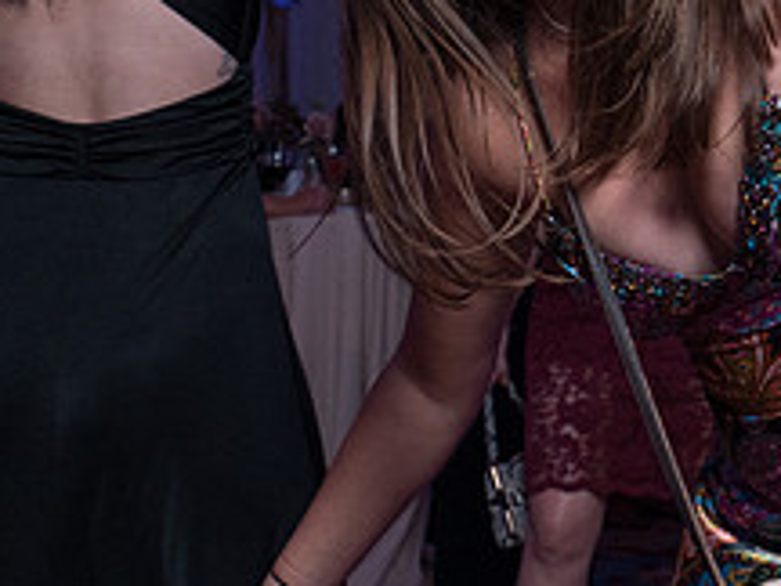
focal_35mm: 104
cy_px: 184
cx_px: 929
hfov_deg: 18.0
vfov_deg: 14.2
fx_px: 2346
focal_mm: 33
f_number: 5.6
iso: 2000
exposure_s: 1/200
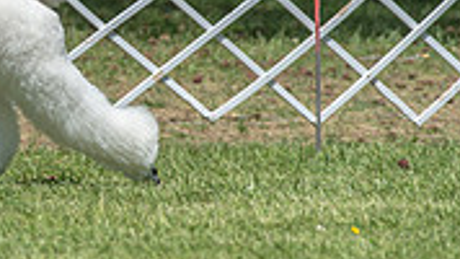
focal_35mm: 613
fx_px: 7475
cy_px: 1
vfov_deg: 2.0
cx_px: -16
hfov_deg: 3.5
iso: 100
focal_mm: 180
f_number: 5
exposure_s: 1/640
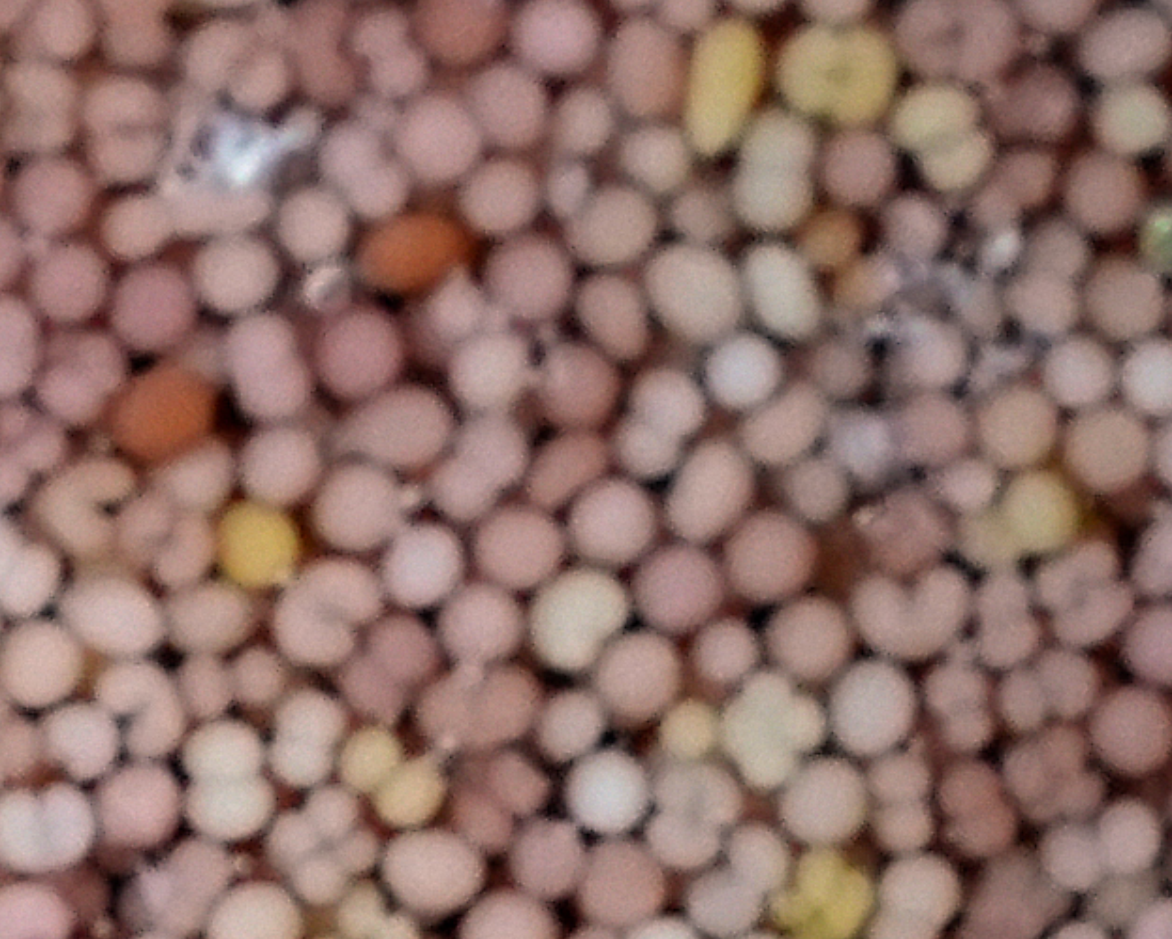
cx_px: -2711
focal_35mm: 575
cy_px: 2023
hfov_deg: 3.3
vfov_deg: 2.7
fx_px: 19954
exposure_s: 1/250
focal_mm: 90
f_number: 6.3
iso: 3200
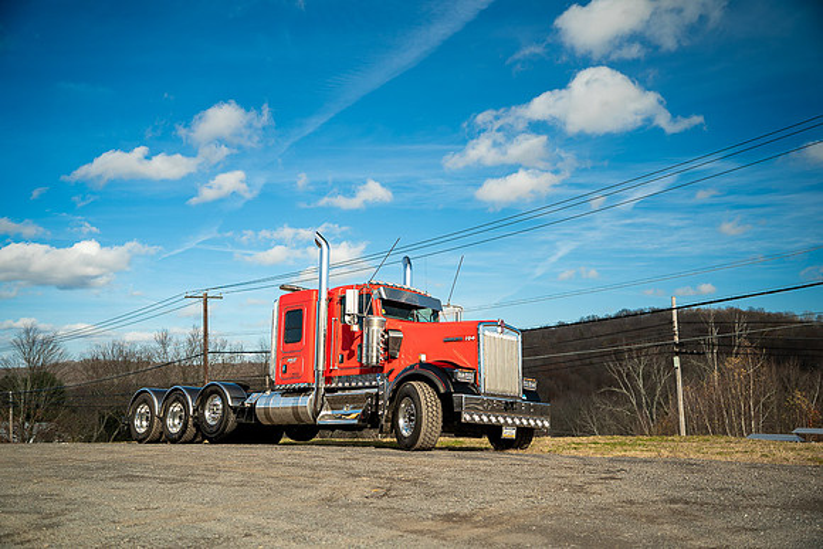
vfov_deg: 37.9
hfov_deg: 54.4
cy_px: 274
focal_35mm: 35
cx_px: 412
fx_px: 800
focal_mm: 35
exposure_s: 1/1000
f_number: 2.2
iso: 100
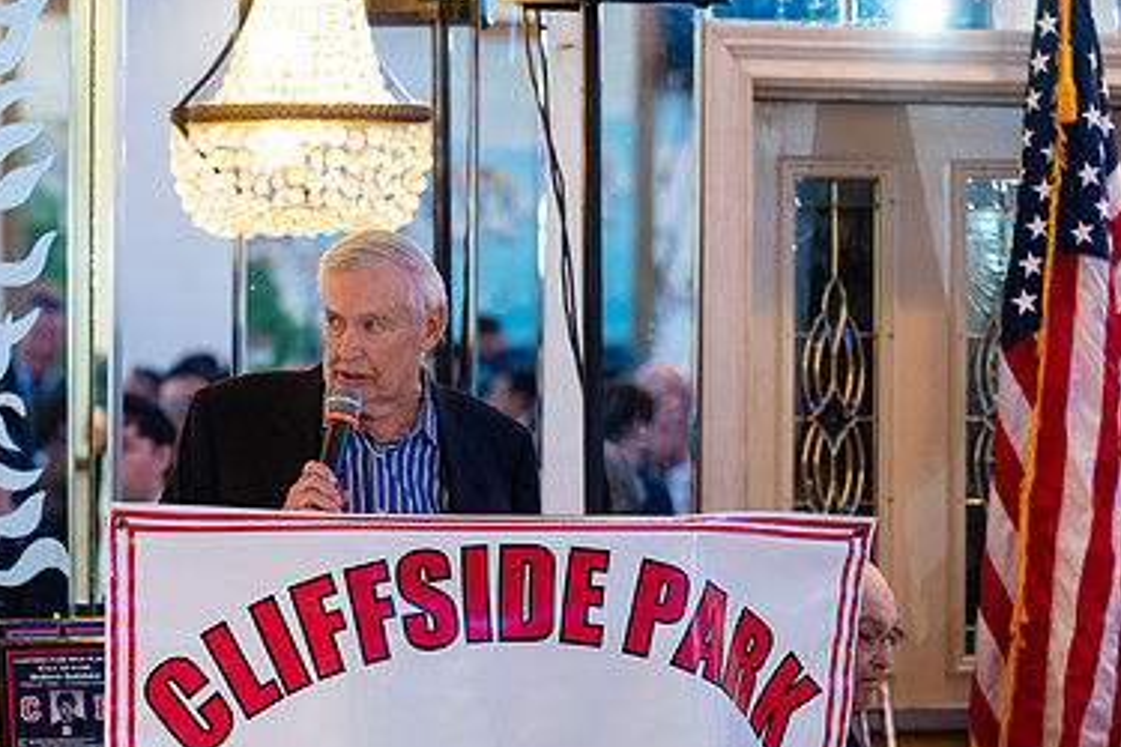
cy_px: 511
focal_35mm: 192
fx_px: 5978
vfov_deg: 7.1
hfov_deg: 10.7
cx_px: 374
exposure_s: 1/125
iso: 1250
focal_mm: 120
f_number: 3.2
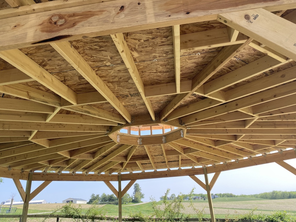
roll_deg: +4.1
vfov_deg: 53.1
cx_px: 148
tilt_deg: +21.4
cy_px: 111
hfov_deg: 67.3
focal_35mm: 26
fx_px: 222
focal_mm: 4.25
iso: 32
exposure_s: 1/489
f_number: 1.8
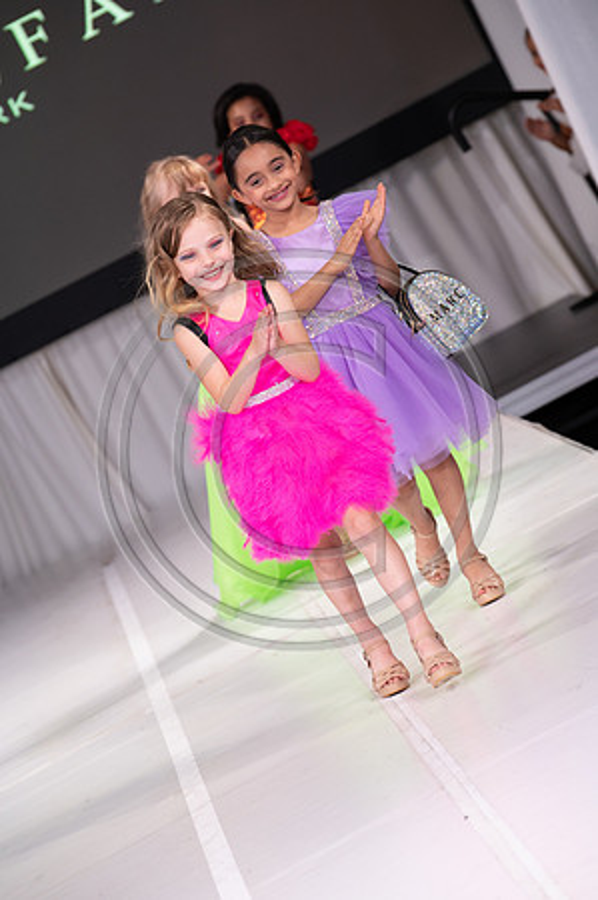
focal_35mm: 165
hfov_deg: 8.3
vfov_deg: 12.5
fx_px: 4120
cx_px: 299
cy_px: 450
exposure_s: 1/400
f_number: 5.6
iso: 2000
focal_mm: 165
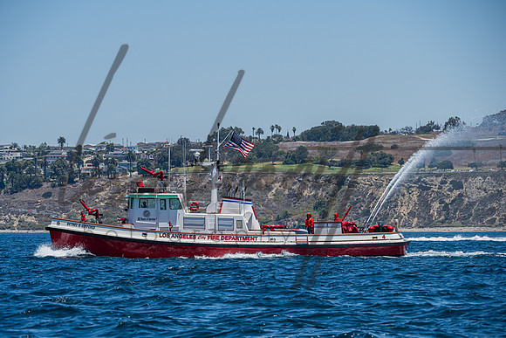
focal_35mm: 202
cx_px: 244
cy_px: 188
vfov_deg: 6.8
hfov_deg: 10.2
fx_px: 2835
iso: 400
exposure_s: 1/1600
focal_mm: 180
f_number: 8
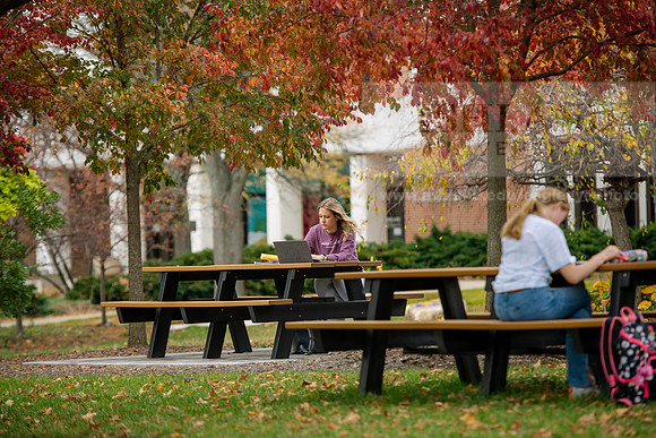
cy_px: 219
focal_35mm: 170
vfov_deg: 8.1
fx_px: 3098
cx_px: 328
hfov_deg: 12.1
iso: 160
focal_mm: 170
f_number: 3.5
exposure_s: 1/320
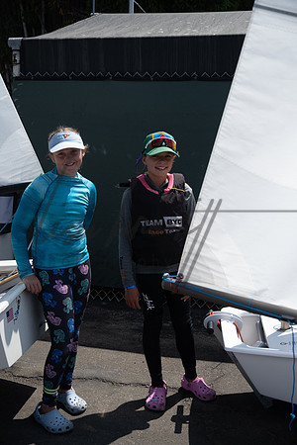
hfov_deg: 28.6
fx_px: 582
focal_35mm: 47
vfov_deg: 41.9
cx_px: 148
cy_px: 222
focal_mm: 47
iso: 1000
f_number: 5.3
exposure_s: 1/5000
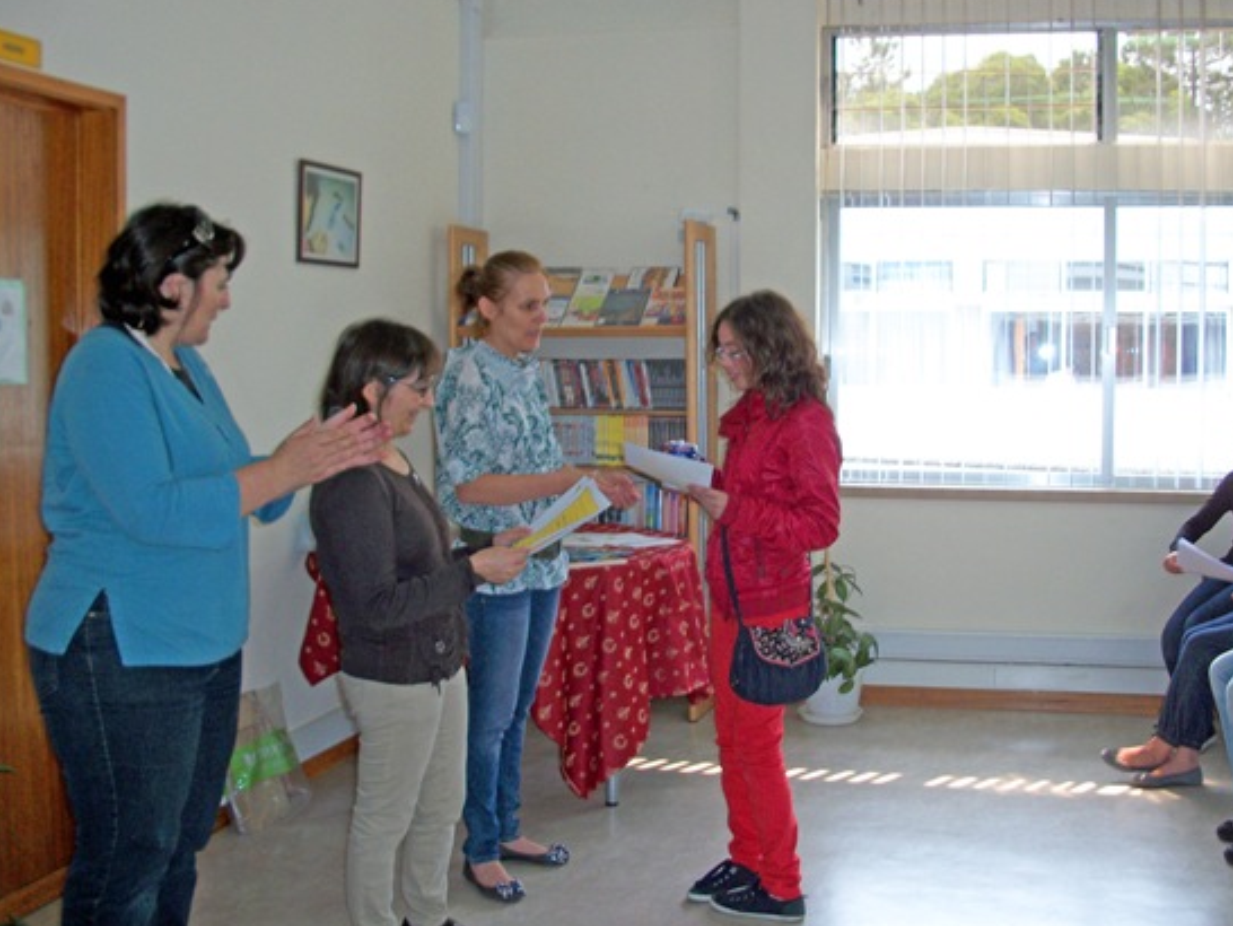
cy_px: 492
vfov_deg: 35.2
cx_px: 707
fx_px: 1461
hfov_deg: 45.6
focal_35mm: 41
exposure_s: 1/125
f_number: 3.1
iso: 80
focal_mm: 6.3
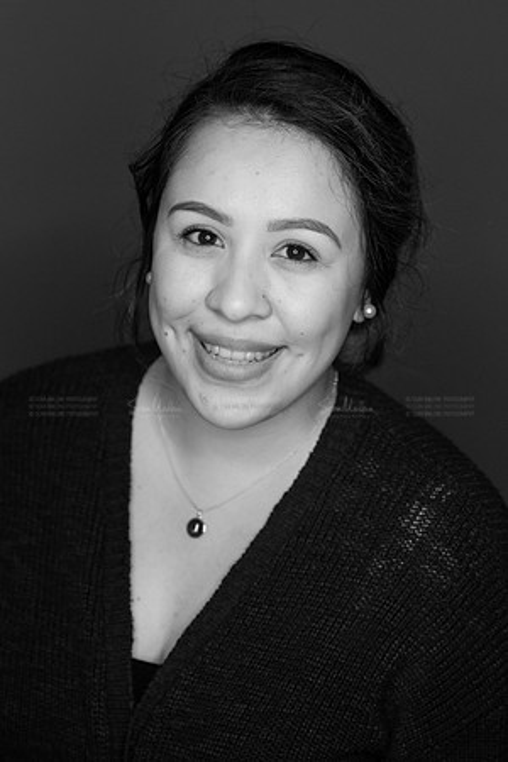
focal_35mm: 85
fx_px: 1799
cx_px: 254
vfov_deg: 23.9
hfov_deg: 16.1
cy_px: 381
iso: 2000
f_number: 3.5
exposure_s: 1/400
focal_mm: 85
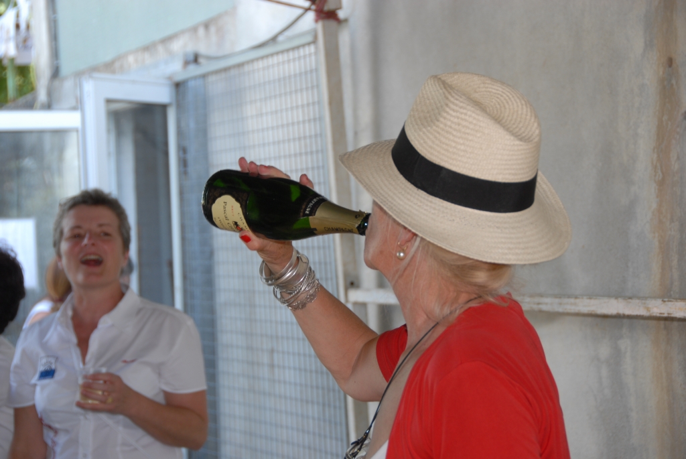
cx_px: 343
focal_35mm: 98
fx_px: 1860
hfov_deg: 20.9
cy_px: 230
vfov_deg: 14.1
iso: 200
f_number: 4.8
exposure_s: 1/60
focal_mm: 65
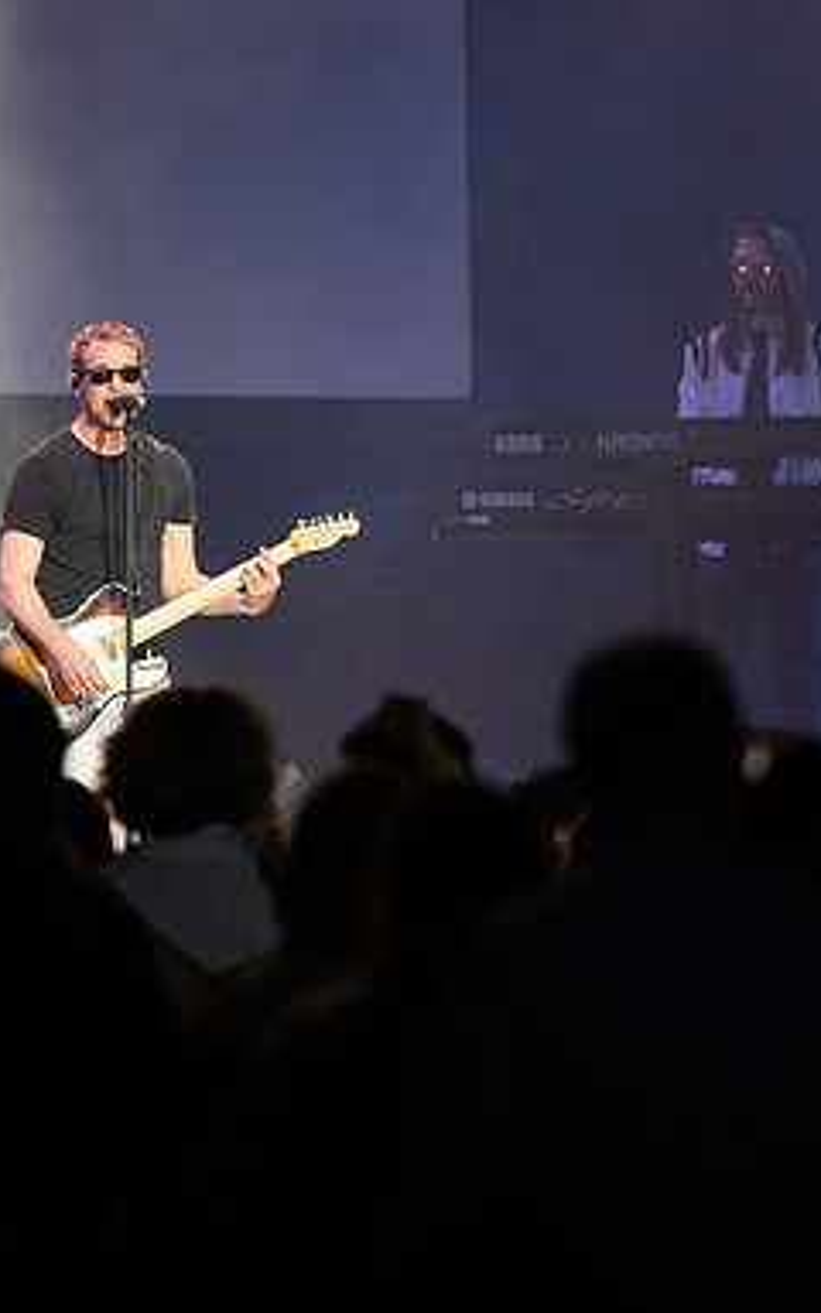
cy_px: 655
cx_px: 407
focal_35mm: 277
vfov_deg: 7.6
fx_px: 9917
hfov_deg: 4.7
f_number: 2.8
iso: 1000
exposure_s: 1/200
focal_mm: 180
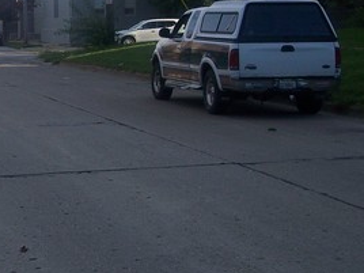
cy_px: -15
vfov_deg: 15.5
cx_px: -60
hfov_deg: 19.9
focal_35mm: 93
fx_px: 978
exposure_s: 1/500
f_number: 3.4
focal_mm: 8
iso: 100
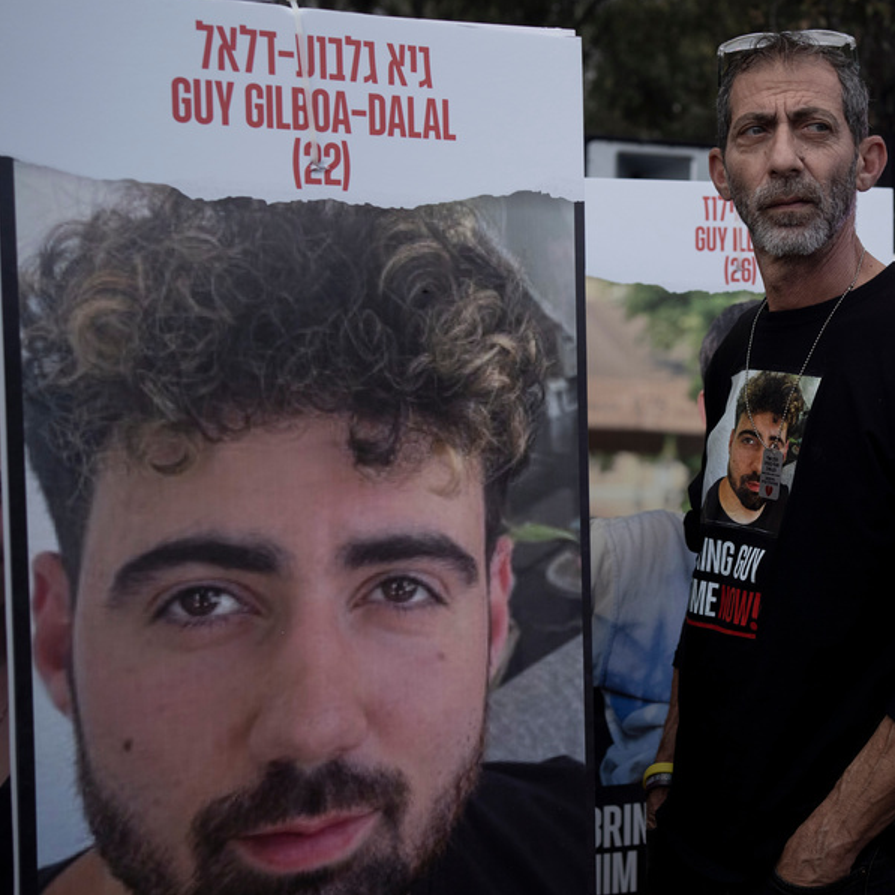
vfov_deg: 33.4
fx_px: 1492
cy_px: 442
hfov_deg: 32.5
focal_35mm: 51
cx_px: 706
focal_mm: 35
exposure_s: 1/2500
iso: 400
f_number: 3.5
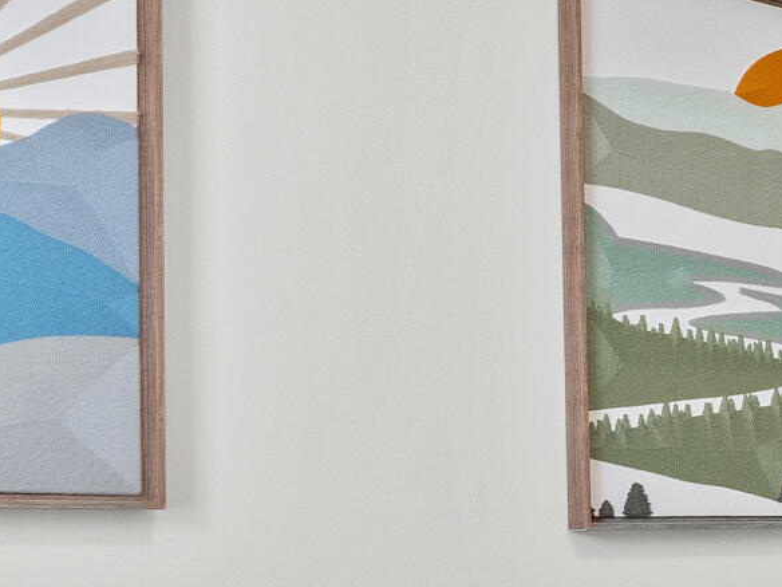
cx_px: 1663
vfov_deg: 18.4
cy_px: 500
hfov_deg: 16.7
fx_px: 1785
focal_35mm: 79
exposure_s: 1/8
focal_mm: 16
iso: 800
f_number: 16
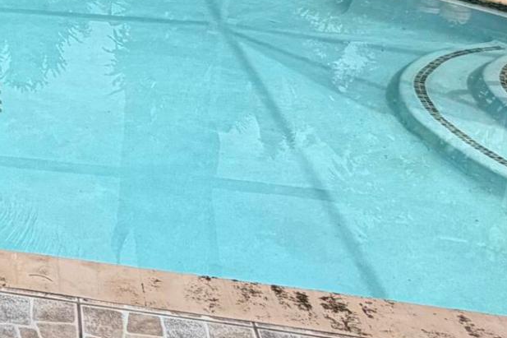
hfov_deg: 24.9
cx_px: -185
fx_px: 957
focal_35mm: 68
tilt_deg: -13.3
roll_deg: +0.0
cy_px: -57
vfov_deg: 19.0
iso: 40
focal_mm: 2.22
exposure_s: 1/770
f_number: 2.2
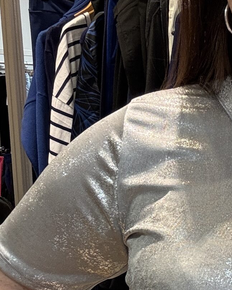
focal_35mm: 93
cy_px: 258
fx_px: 798
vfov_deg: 20.2
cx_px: 287
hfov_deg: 15.8
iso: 64
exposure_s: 1/50
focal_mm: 2.69
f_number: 1.9
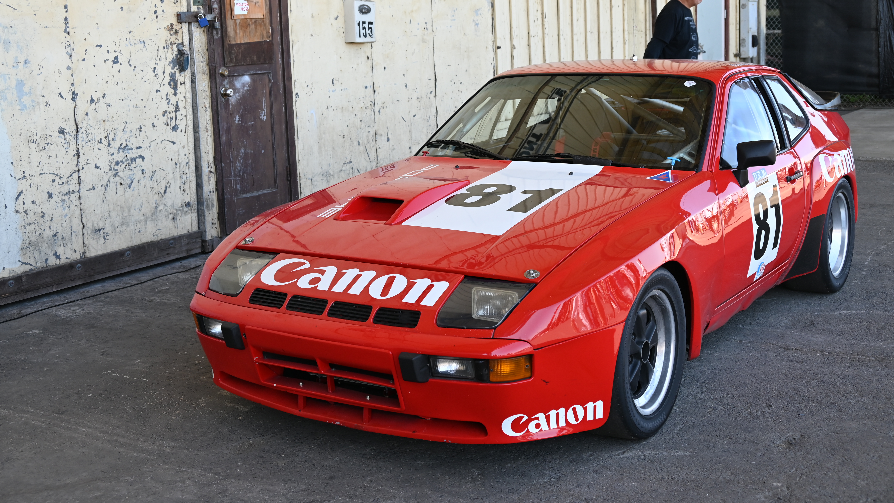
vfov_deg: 25.4
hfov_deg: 43.7
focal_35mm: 47
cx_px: 451
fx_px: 1114
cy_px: 212
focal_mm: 44
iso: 360
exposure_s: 1/250
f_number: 5.3
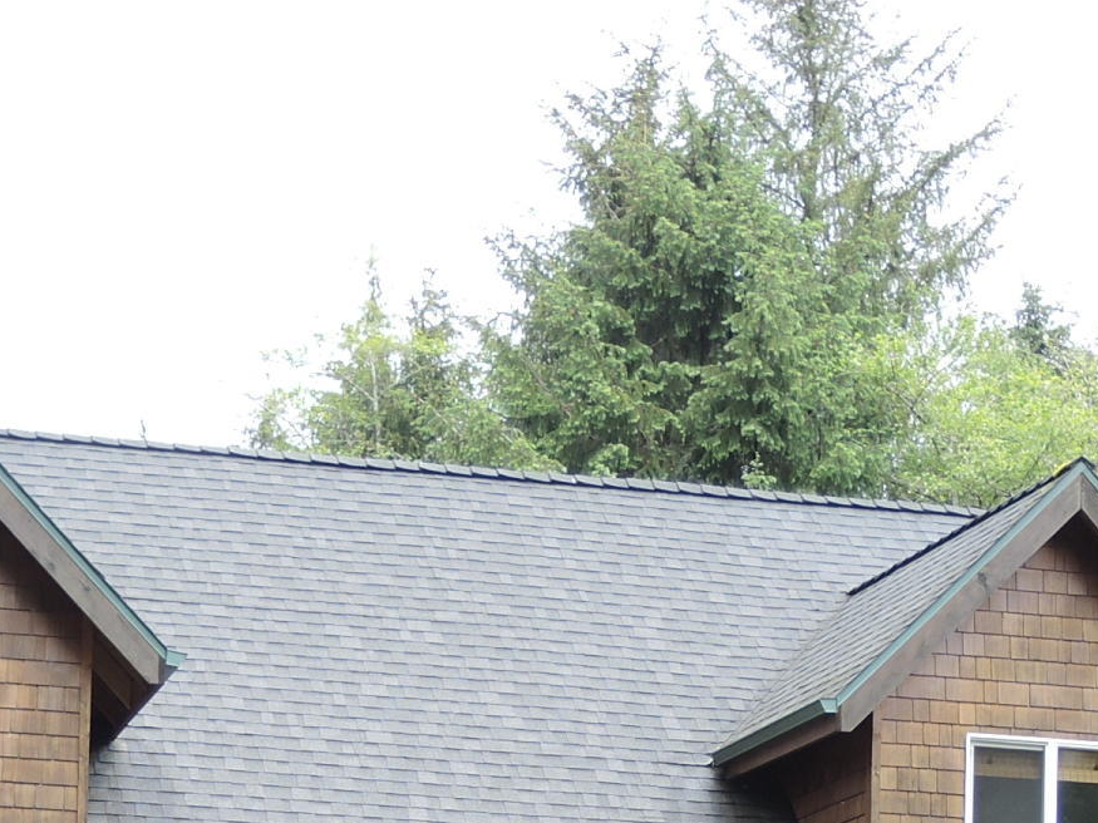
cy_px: 1280
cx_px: 304
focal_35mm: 96
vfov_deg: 14.3
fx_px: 3045
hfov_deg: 20.3
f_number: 2
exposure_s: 1/320
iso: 80
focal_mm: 6
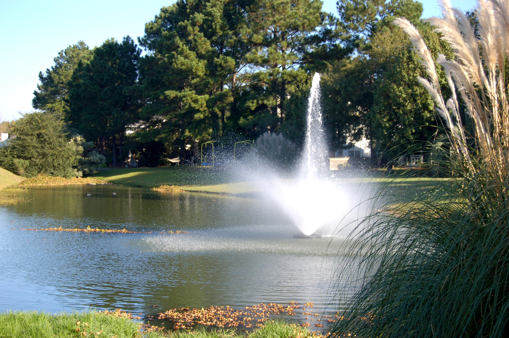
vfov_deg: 21.5
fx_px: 890
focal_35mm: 63
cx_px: 254
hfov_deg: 31.9
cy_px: 169
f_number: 5.6
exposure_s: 1/250
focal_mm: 42
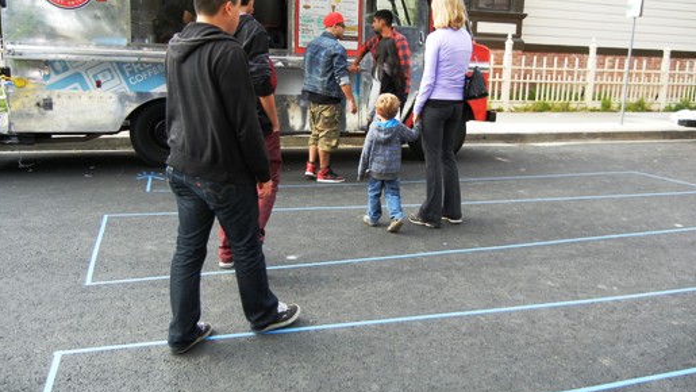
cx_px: 347
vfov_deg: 35.7
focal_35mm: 33
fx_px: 609
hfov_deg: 59.5
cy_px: 187
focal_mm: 5.4
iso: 160
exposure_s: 1/262
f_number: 3.5
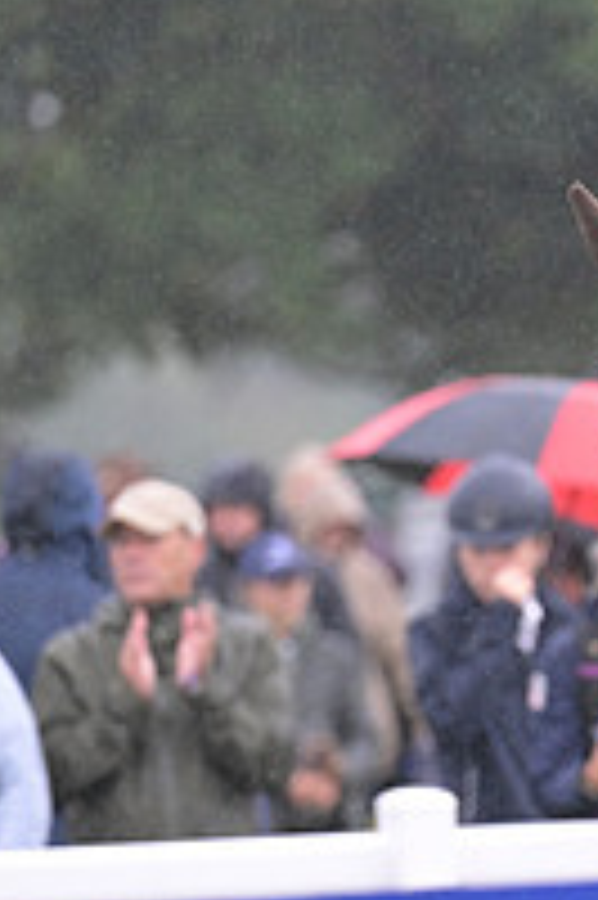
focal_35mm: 581
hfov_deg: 2.4
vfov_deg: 3.6
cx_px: 1250
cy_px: 322
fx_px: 14501
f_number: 4.5
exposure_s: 1/1250
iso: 2000
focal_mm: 200
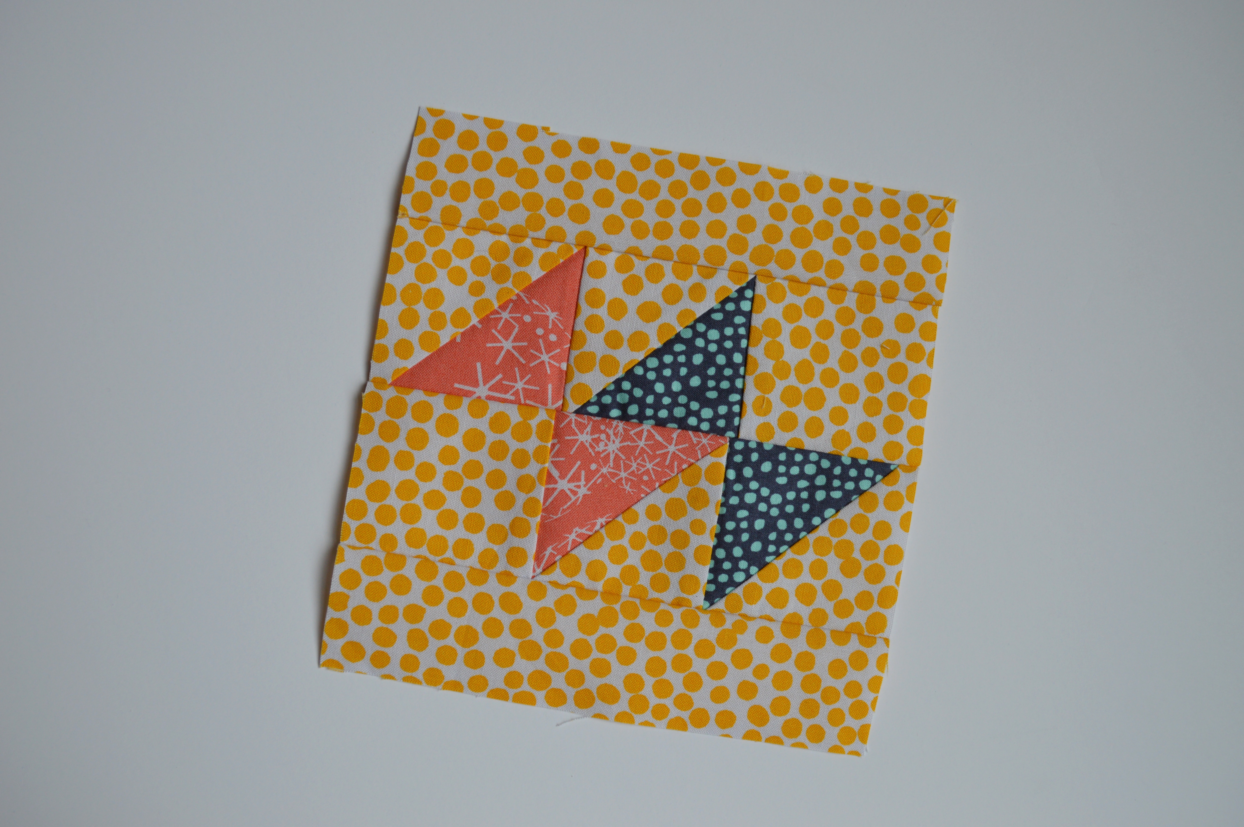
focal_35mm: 33
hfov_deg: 57.3
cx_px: 622
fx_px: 1139
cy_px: 414
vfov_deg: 39.9
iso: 200
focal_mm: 22
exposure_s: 1/125
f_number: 5.6
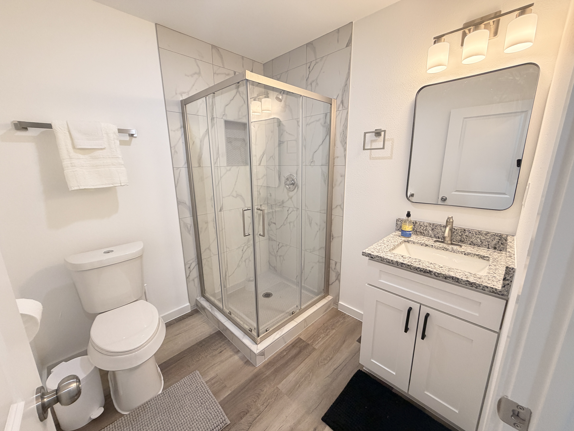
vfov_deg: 85.7
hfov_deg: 102.1
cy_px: 216
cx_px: 287
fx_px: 232
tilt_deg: -14.0
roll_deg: +1.3
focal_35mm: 14
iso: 200
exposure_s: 1/60
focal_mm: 2.22
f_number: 2.2
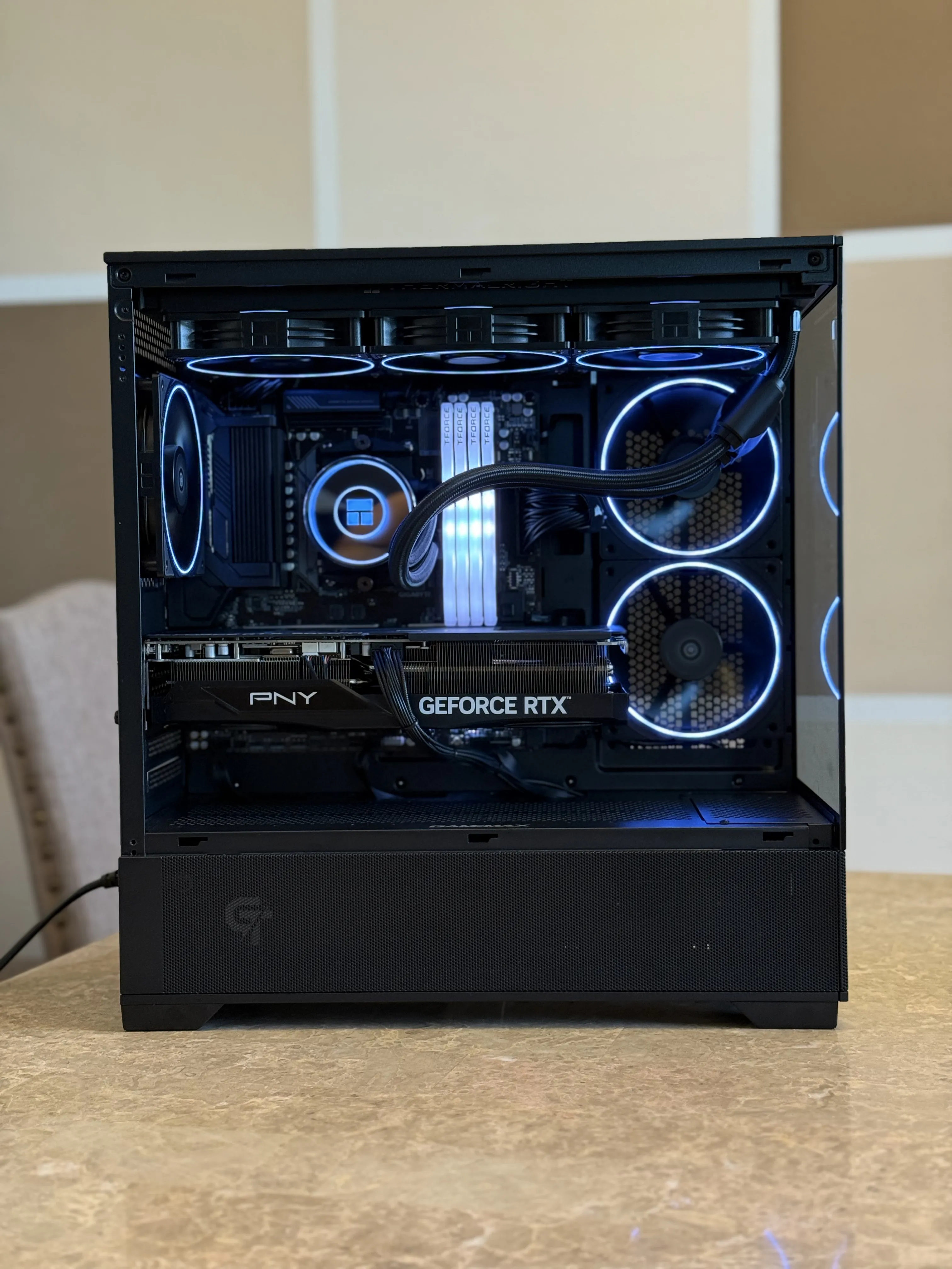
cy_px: 634
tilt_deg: -2.6
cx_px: 476
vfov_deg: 39.7
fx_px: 1760
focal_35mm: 48
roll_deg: +0.4
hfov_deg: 30.3
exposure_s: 1/40
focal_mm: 6.76
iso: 200
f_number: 1.78
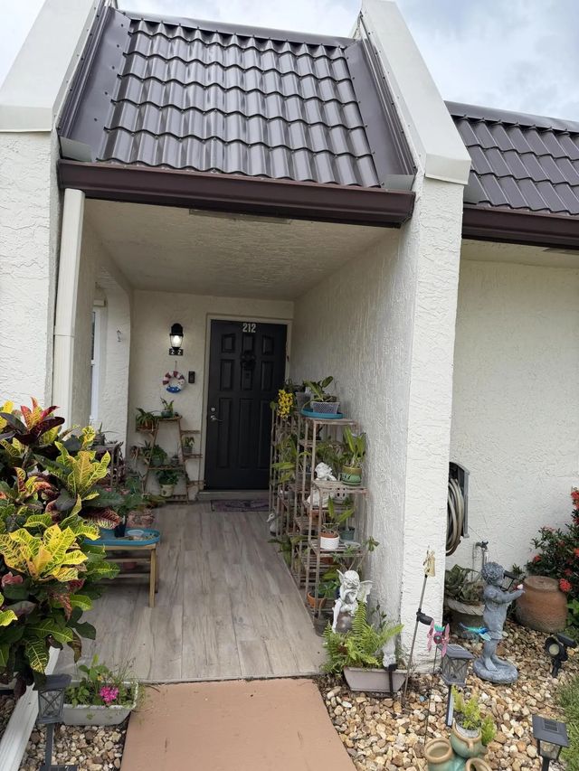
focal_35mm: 24
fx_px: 535
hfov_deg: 56.8
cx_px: 290
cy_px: 386
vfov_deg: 71.6
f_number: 1.78
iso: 80
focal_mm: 6.76
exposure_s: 1/1211
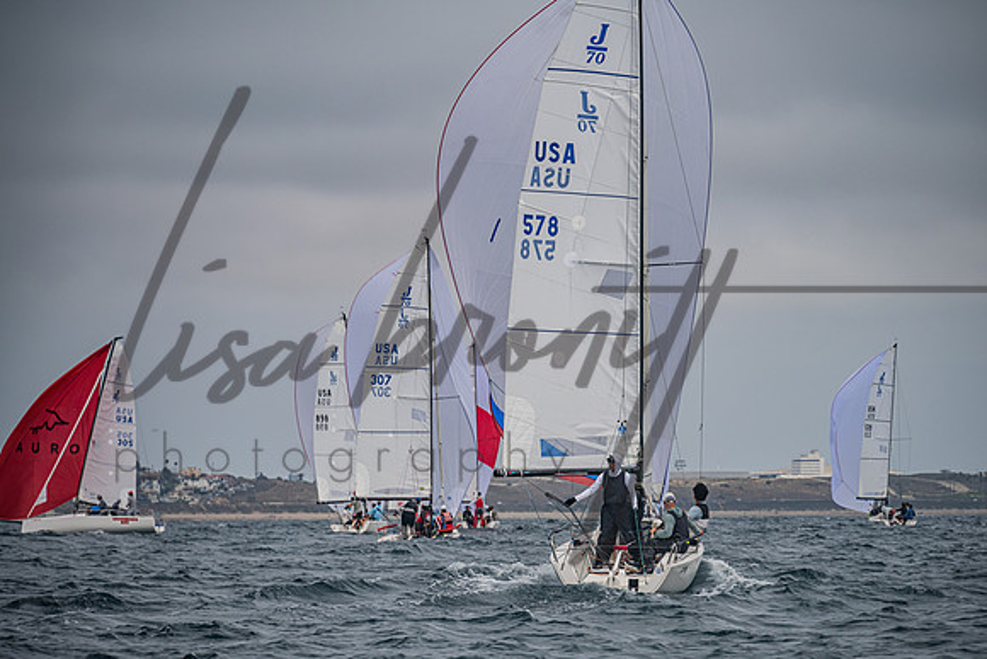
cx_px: 526
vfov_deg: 6.4
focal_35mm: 214
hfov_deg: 9.6
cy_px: 349
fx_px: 5872
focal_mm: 200
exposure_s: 1/1000
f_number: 6.3
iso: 160
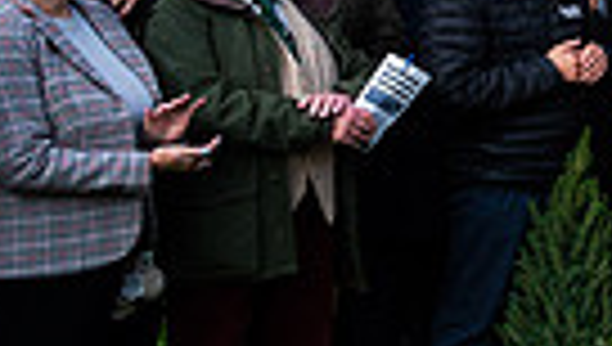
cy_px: -31
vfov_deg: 11.2
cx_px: 1269
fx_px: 1739
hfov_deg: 15.4
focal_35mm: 107
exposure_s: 1/3200
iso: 500
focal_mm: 24
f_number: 4
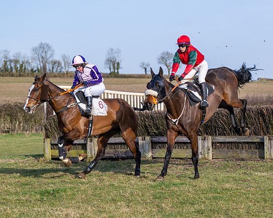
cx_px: 182
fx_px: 844
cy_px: 95
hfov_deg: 18.3
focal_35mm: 104
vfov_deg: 14.7
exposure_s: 1/1600
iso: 250
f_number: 4
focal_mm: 70
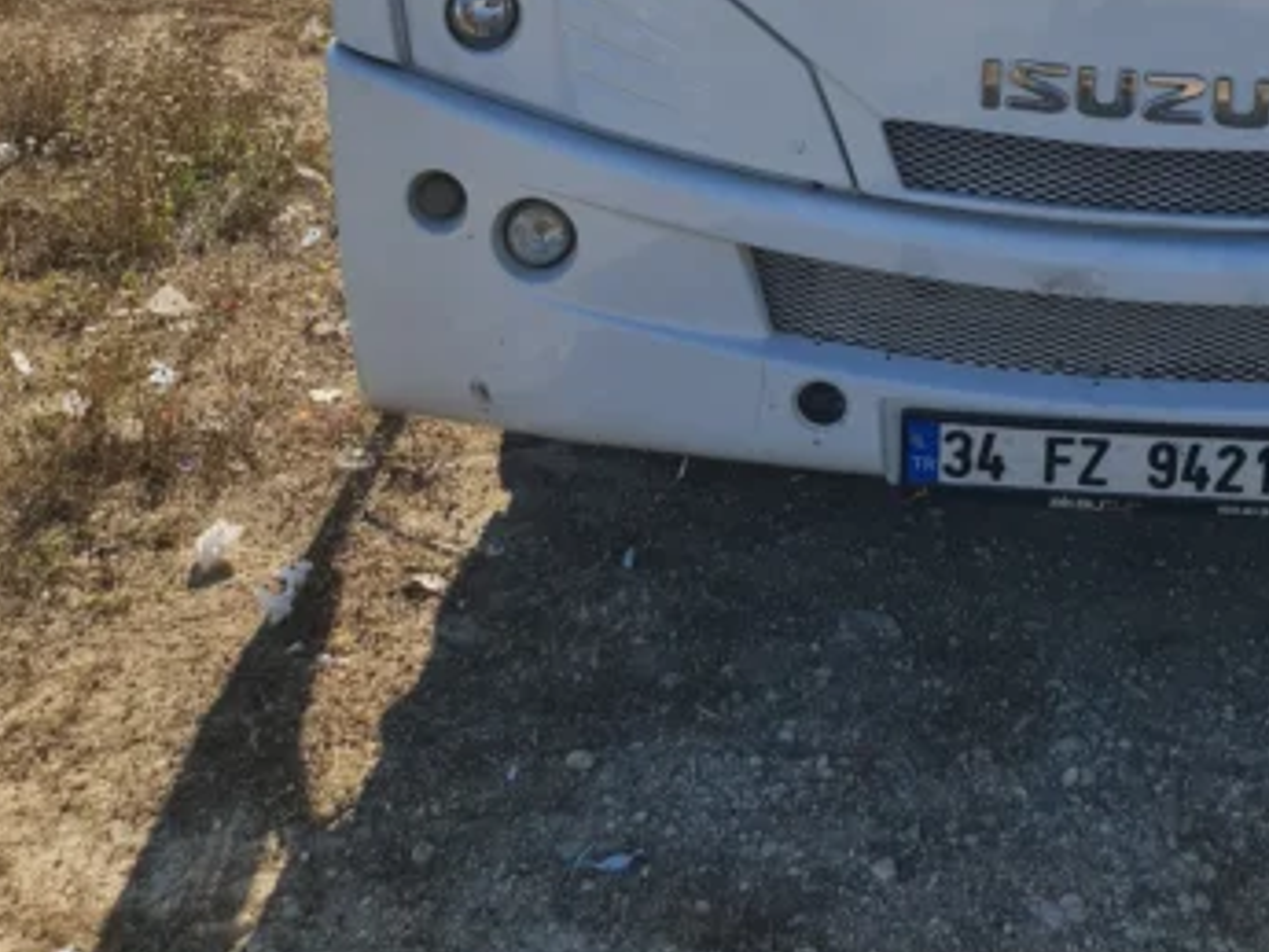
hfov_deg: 32.6
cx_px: 960
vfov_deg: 22.2
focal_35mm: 58
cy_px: -346
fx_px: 2127
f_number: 1.8
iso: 50
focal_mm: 7
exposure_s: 1/1348
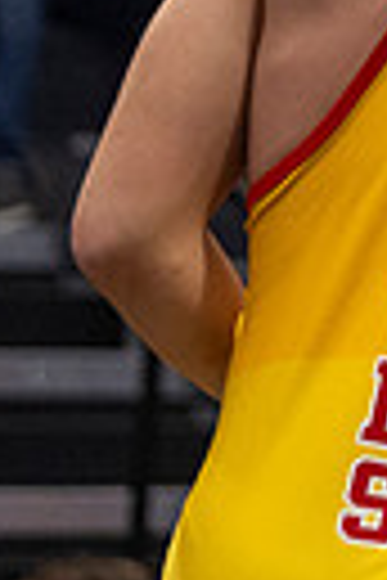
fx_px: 11706
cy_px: 362
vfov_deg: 2.8
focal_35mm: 726
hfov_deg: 1.9
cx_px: 1304
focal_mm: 85
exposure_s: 1/1000
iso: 3200
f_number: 2.8
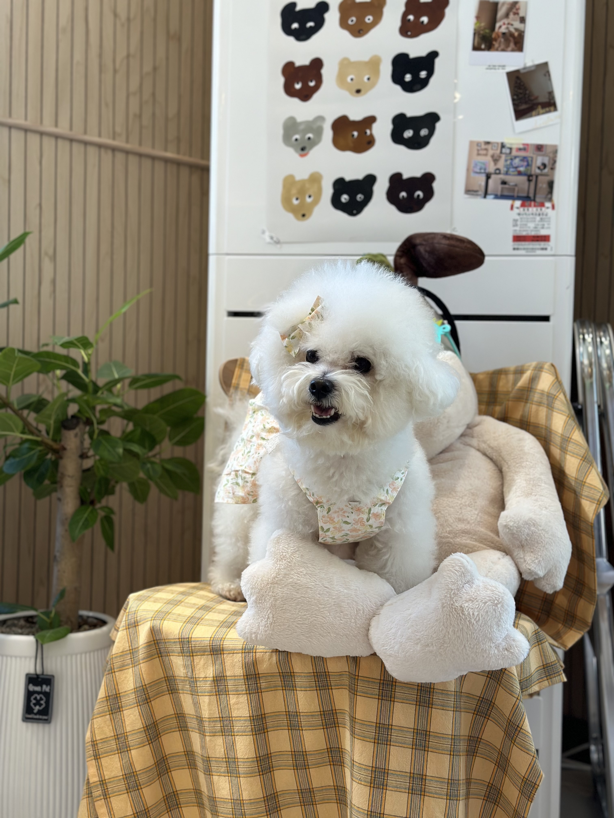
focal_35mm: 48
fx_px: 1135
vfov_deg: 39.7
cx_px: 307
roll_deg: -2.4
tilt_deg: -0.5
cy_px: 409
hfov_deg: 30.3
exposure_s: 1/195
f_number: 1.78
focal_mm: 6.86
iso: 80
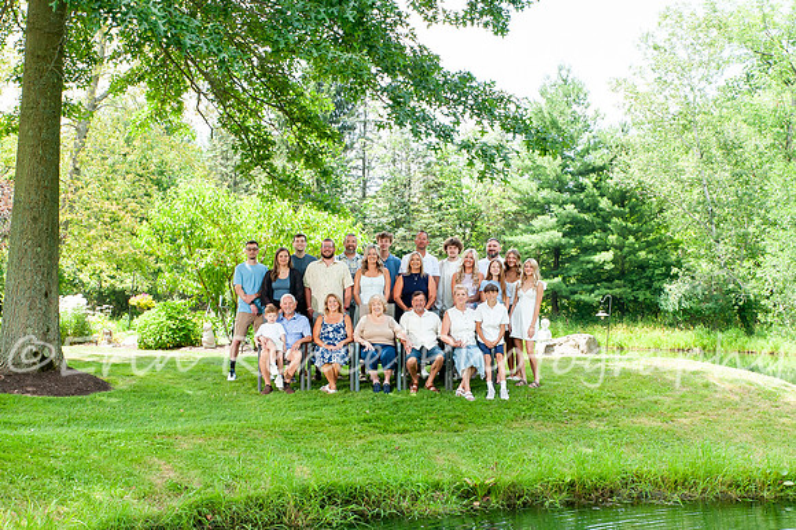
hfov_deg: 37.7
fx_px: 1167
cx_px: 427
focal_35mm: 53
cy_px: 264
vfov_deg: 25.6
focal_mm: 40
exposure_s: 1/160
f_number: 14
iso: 800
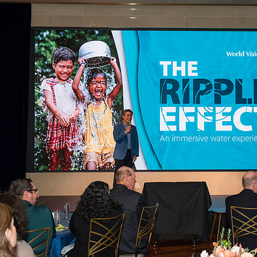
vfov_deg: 29.1
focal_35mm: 59
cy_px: 129
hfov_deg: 29.0
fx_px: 496
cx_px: 157
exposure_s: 1/125
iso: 800
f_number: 5.6
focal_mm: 46
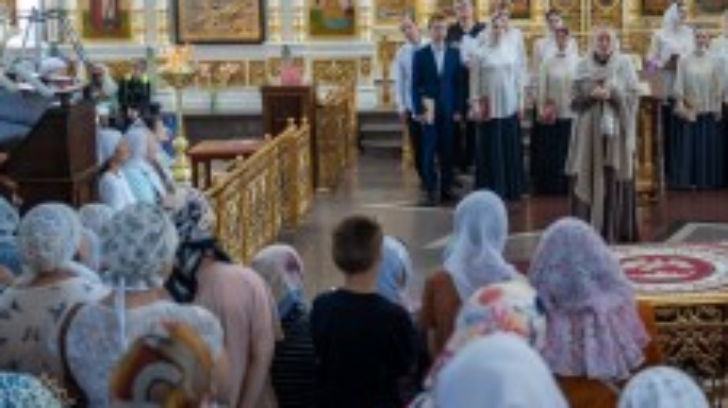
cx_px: 594
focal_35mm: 65
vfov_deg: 18.4
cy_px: 99
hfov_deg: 31.4
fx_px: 1254
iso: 1000
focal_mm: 35
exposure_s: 1/200
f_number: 2.8
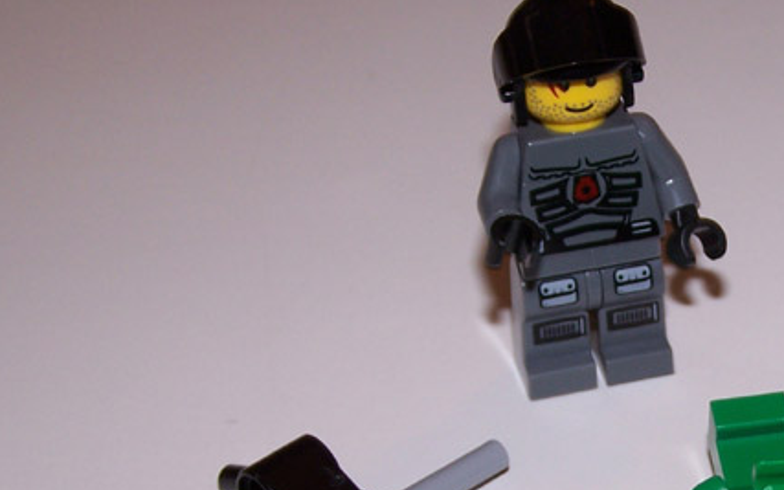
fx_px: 2714
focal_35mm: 127
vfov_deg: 10.3
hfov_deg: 16.2
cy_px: 433
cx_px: 701
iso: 80
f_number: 3.2
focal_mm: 10.7
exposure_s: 1/80
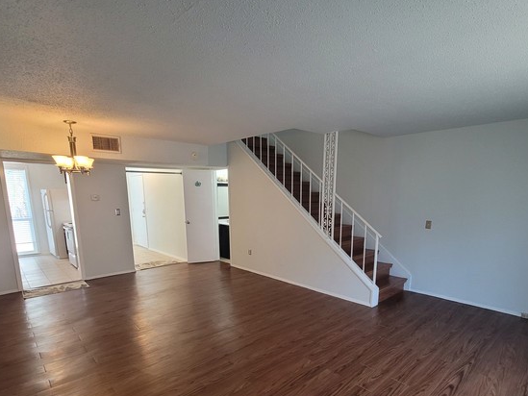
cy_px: 253
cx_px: 276
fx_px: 275
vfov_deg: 70.2
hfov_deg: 87.7
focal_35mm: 18
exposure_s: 1/60
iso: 400
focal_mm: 2.2
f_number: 2.2
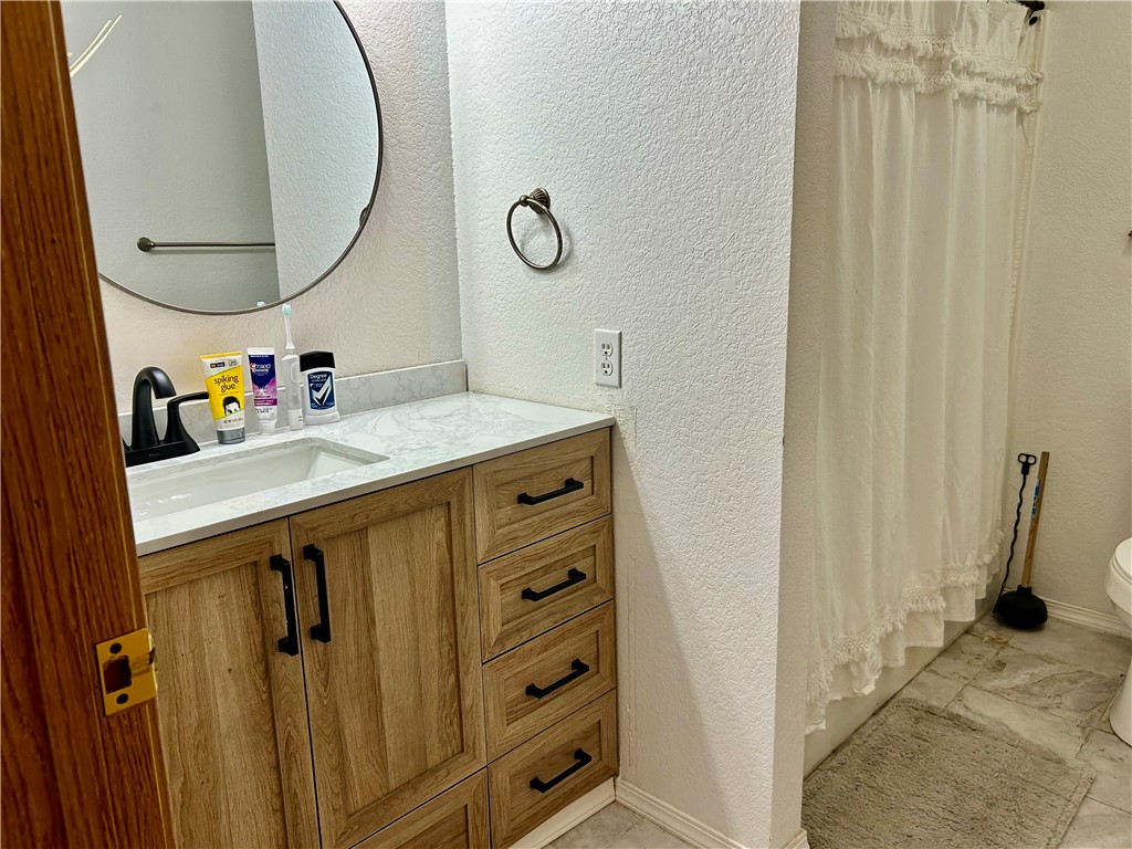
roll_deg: +1.3
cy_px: 424
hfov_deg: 67.3
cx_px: 566
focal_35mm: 26
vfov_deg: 53.1
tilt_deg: -12.2
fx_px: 850
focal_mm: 5.7
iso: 64
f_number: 1.5
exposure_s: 1/120
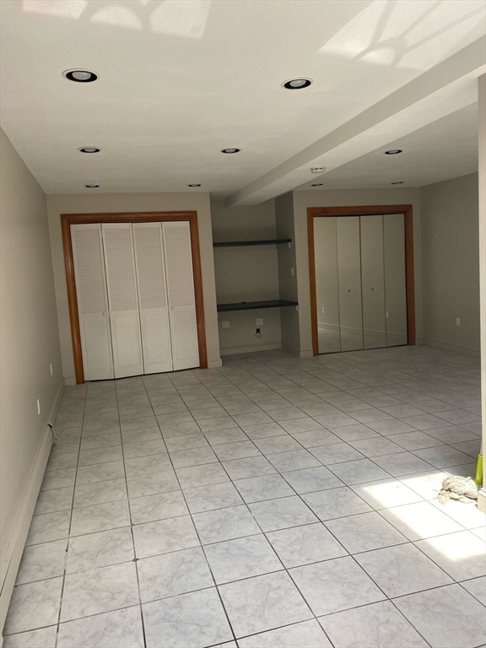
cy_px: 324
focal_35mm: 26
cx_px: 243
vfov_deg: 67.3
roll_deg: +3.2
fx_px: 487
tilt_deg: -4.6
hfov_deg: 53.1
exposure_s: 1/60
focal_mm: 4.25
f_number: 1.8
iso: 64
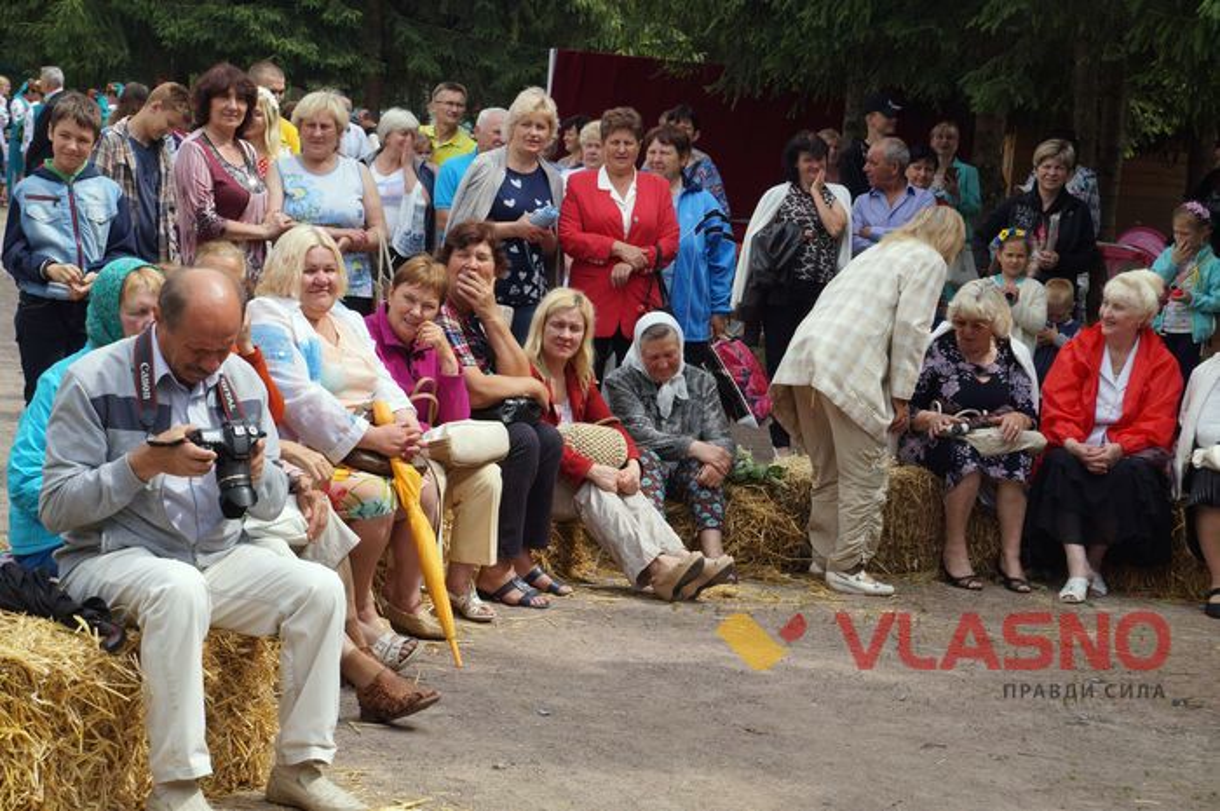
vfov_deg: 16.5
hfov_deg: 24.6
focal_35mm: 82
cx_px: 610
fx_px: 2793
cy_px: 406
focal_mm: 55
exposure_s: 1/320
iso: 100
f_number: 7.1
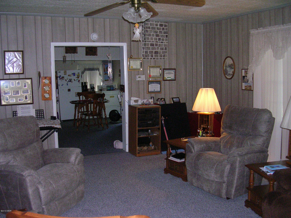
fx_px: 319
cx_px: 146
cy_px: 109
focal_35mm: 38
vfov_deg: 37.7
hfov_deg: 49.0
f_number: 2.8
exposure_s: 1/60.1
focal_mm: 5.8
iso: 200
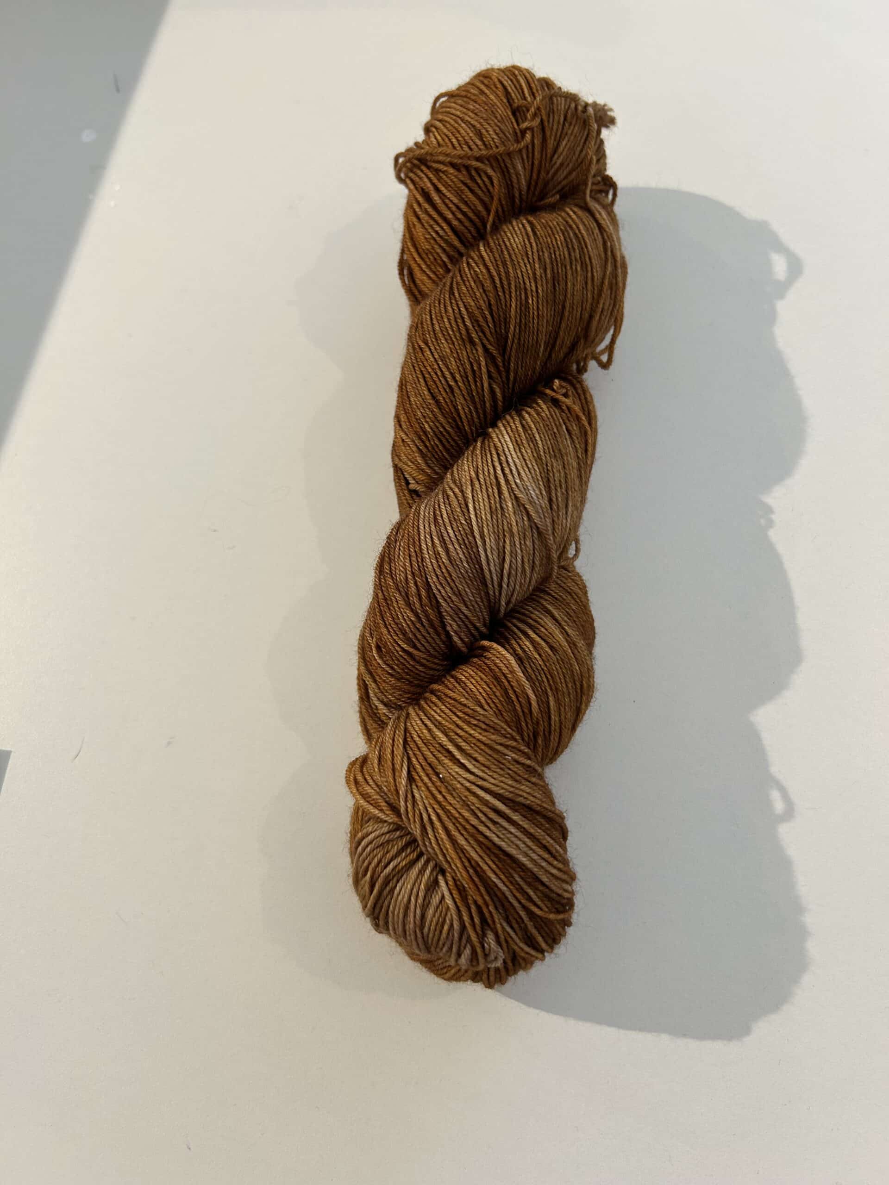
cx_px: 444
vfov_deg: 67.3
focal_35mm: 26
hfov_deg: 53.1
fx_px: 890
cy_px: 592
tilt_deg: -71.9
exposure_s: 1/100
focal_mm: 5.7
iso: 100
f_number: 1.5
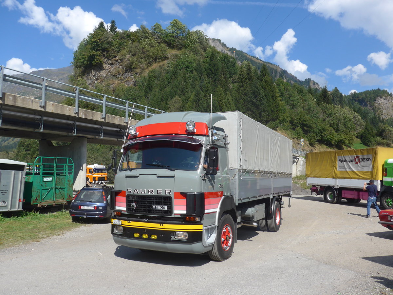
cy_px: 148
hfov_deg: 61.7
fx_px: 329
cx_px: 196
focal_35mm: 29
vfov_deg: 48.2
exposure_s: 1/1600
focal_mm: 6
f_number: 2.8
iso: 80
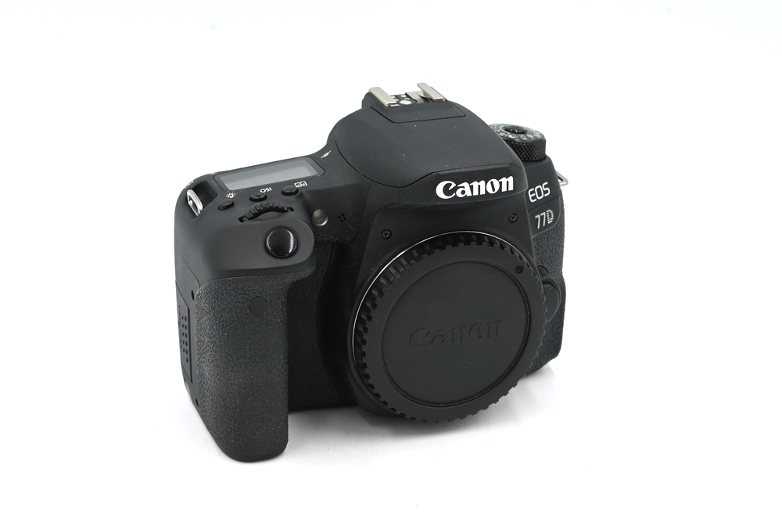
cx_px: 391
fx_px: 1629
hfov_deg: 27.0
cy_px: 261
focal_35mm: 75
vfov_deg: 18.2
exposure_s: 1/80
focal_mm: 50
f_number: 10
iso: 200
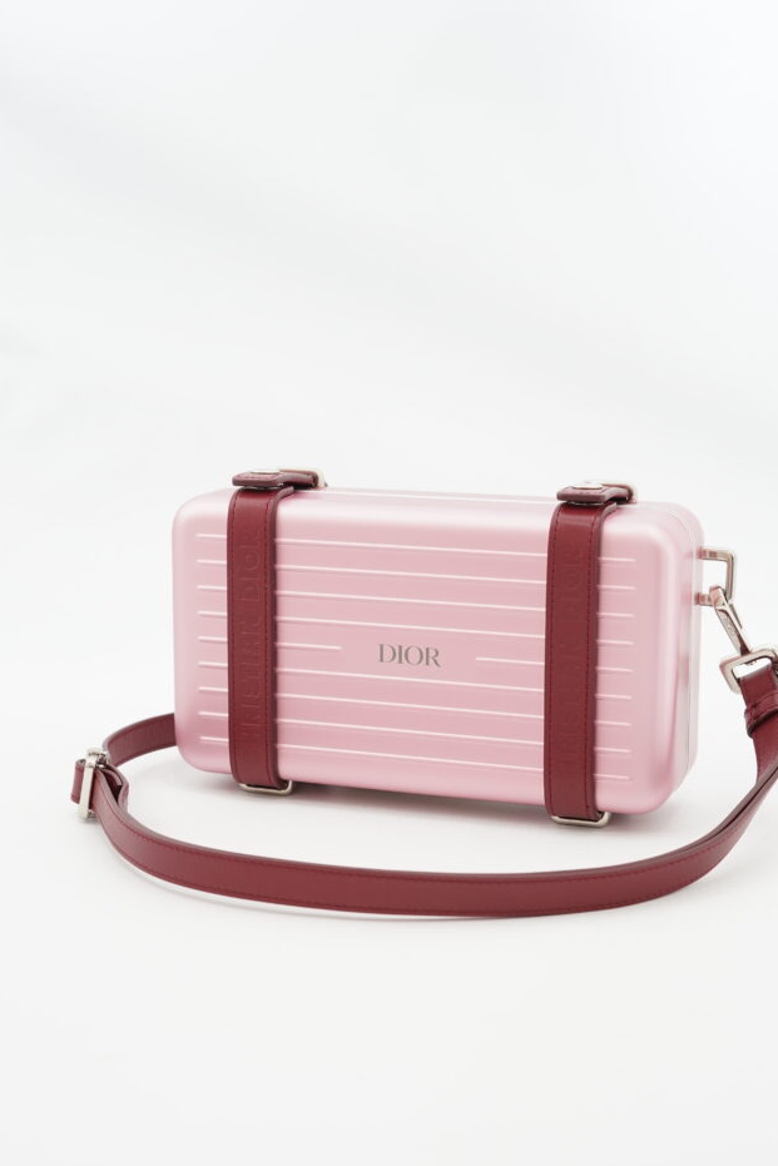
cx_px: 423
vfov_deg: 36.2
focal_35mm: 55
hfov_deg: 24.6
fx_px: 1782
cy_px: 632
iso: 640
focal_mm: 50
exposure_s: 1/10
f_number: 6.3
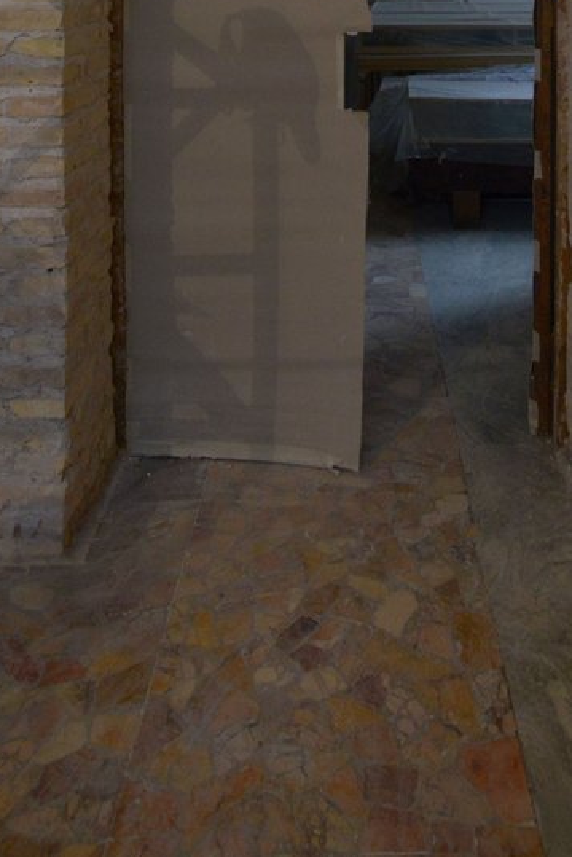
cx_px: 378
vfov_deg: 40.3
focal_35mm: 39
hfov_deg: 33.9
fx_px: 929
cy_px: -80
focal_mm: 14
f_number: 4.5
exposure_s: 1/60
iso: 1600
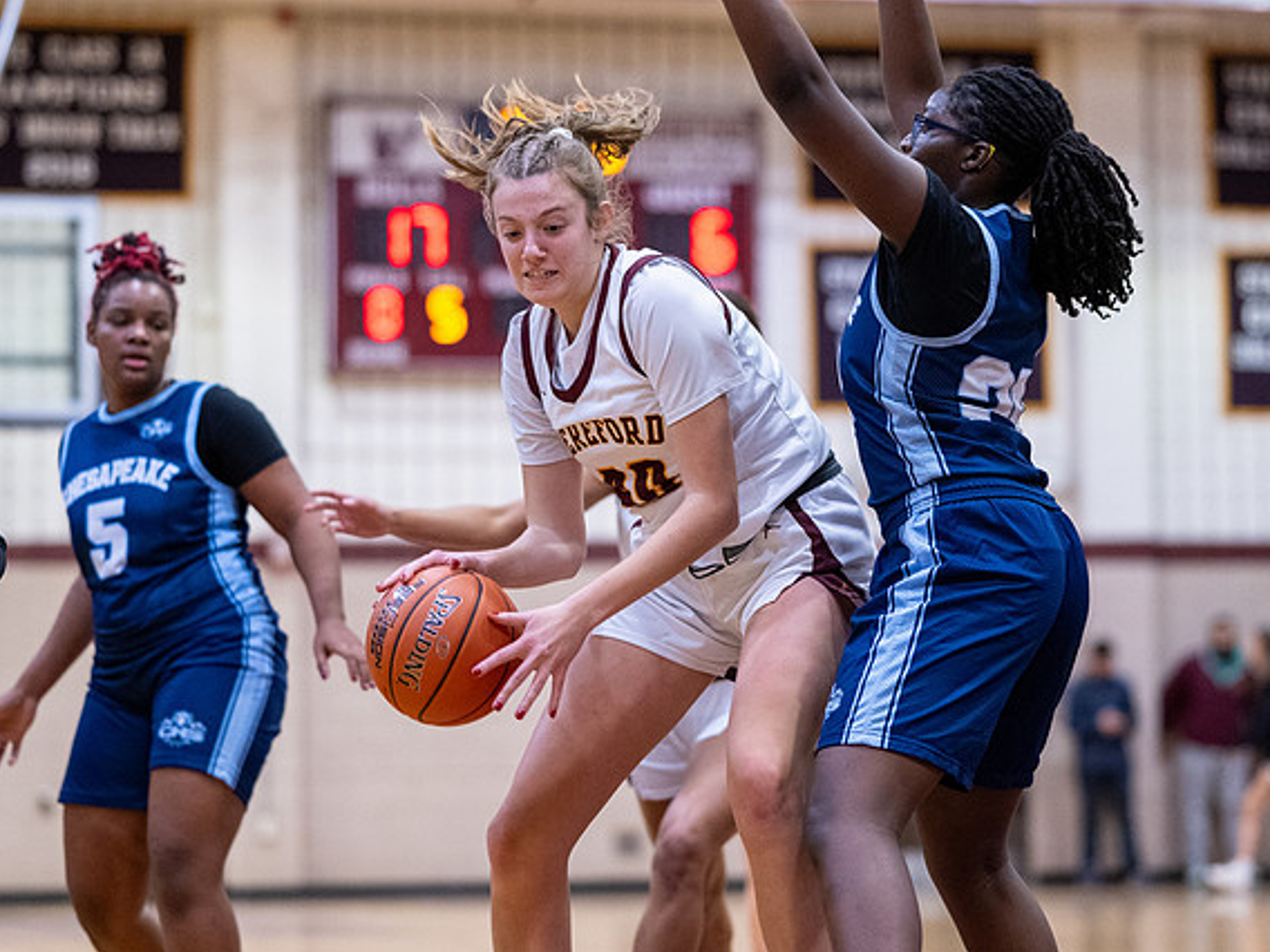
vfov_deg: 10.1
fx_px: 5393
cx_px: 696
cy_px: 407
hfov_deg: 13.4
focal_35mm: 147
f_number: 1.8
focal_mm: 85
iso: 1800
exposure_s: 1/1250
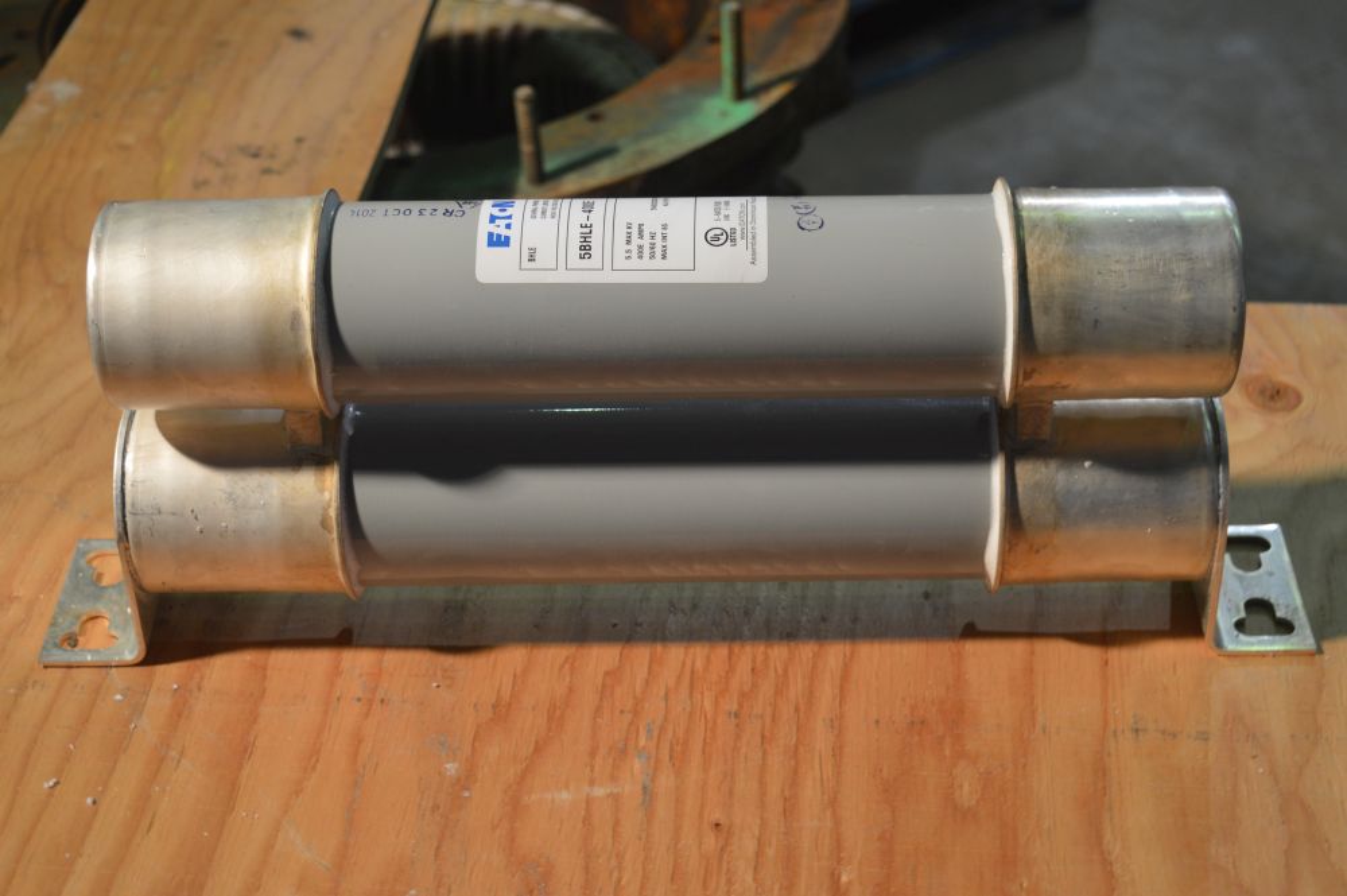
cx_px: 674
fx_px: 2355
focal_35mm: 63
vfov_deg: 21.5
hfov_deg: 31.9
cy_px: 448
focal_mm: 42
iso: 400
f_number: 5
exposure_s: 1/25
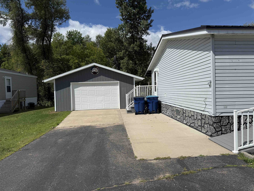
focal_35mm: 24
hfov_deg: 71.6
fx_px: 176
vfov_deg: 56.8
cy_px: 96
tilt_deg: -1.7
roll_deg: +1.9
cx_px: 127
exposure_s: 1/10309
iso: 80
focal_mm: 6.76
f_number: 1.78
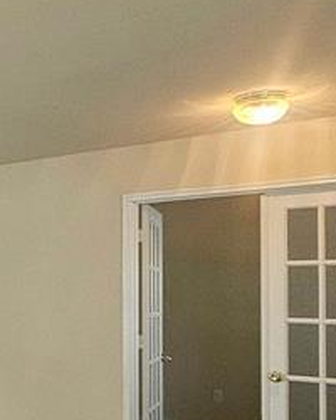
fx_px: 646
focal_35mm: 52
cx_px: -190
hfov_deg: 22.8
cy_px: 276
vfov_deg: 35.7
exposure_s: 1/60.2
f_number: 2.2
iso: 400
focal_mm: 2.2
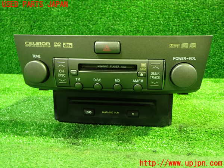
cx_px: 112
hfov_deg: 51.4
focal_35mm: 36
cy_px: 84
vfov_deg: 39.7
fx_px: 233
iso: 800
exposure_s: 1/13
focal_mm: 6.37
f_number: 2.5
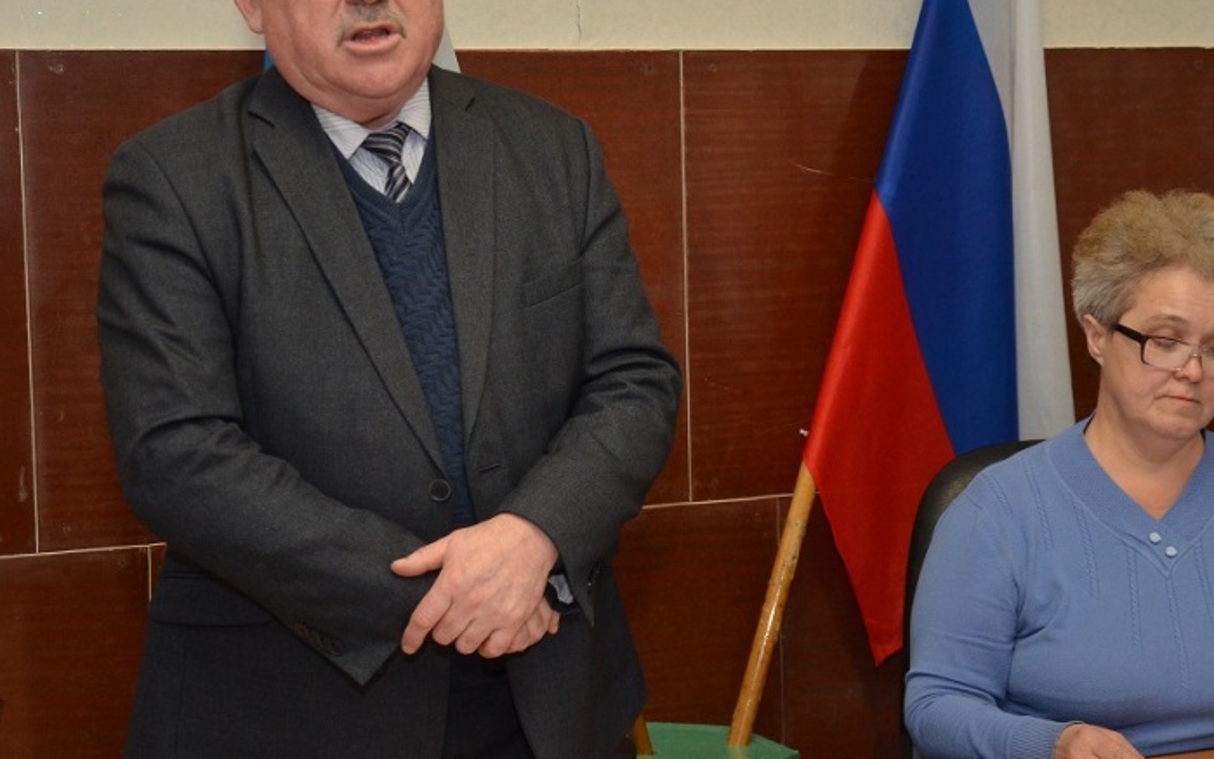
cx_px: 679
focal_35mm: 67
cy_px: 288
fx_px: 2217
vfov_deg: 19.4
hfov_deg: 30.6
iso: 800
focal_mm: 30
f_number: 4.2
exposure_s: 1/60
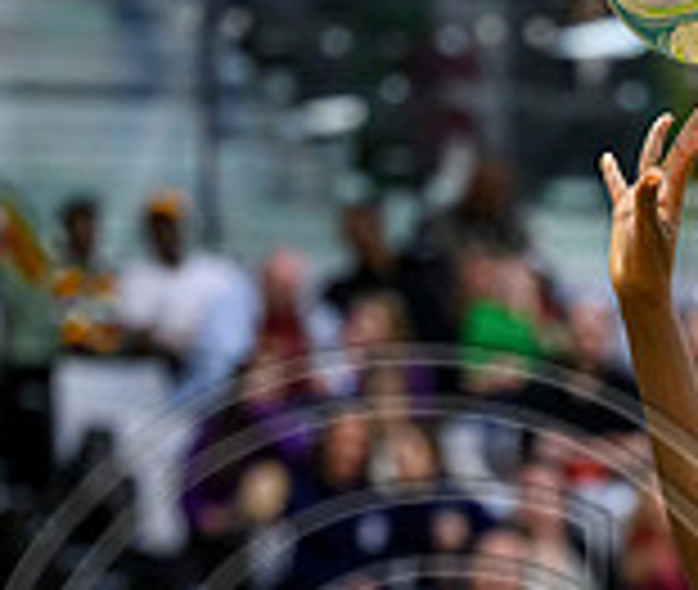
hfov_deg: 4.0
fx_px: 9969
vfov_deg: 3.4
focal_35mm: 472
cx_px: 750
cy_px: 800
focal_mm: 115
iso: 4000
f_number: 2.8
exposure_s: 1/1000
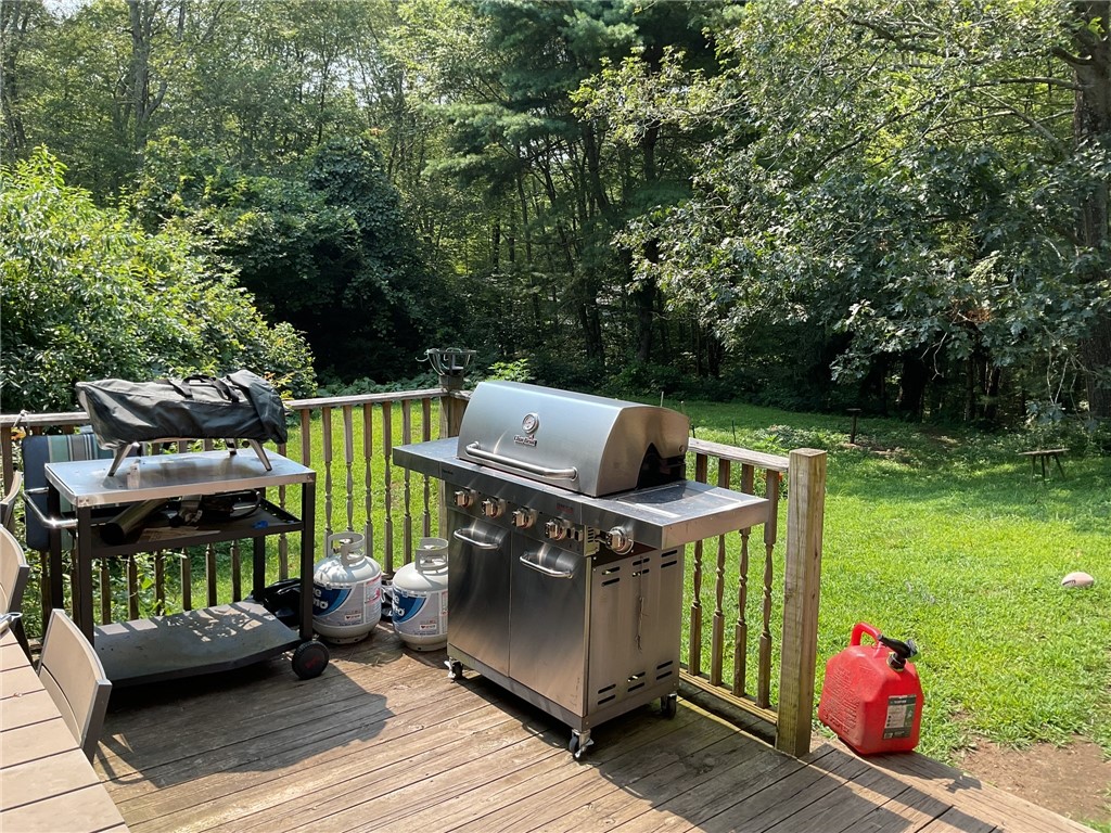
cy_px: 416
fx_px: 931
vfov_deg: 48.2
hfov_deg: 61.7
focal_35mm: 29
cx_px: 556
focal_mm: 3
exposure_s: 1/428
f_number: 1.8
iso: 16
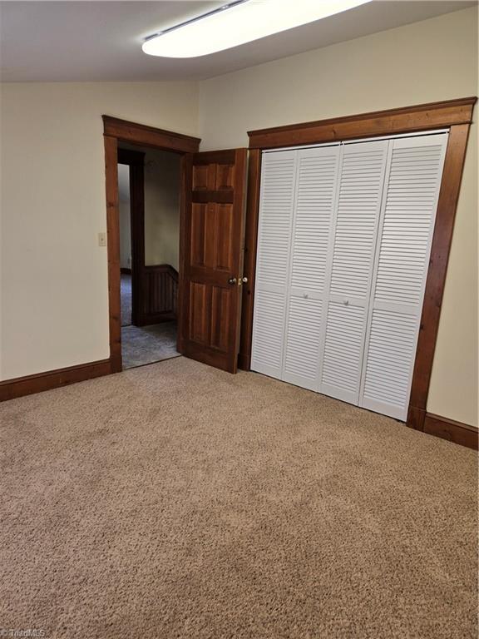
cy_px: 320
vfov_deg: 73.9
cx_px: 240
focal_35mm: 23
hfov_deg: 58.9
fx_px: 424
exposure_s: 1/120
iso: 50
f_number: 1.8
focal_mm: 5.4
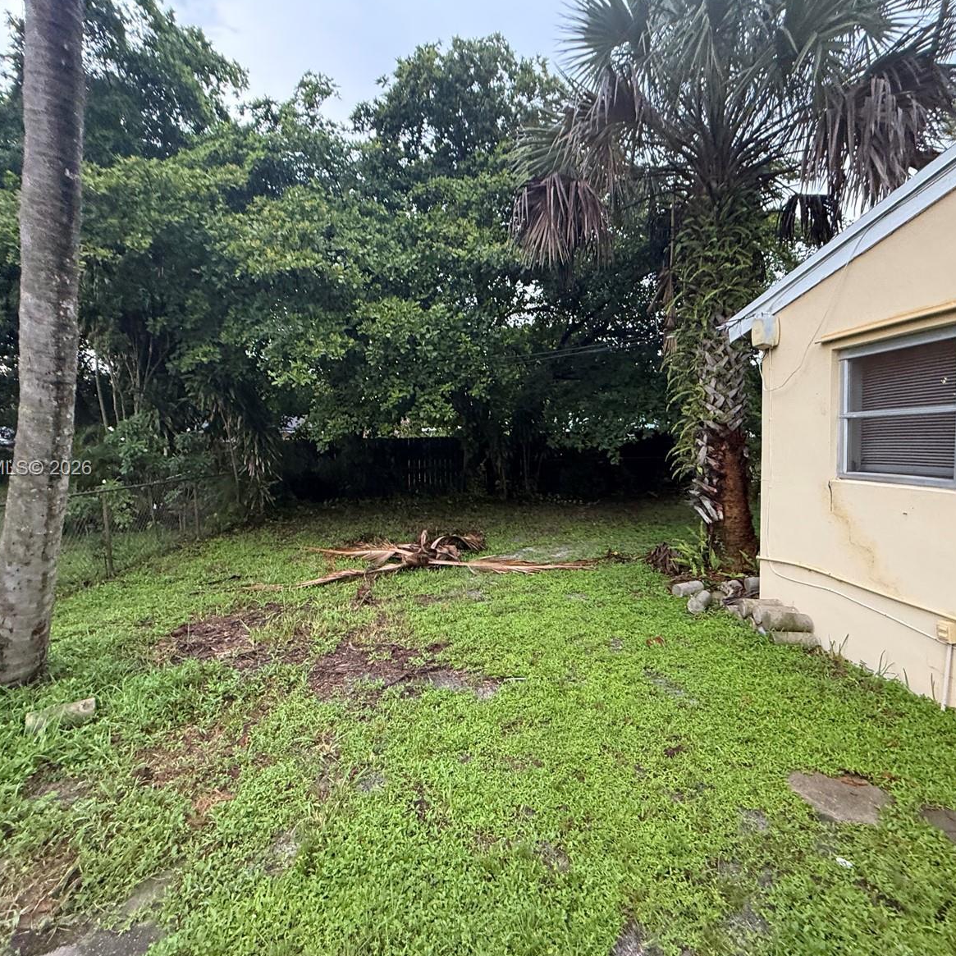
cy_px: 469
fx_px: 531
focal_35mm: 17
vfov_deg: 84.0
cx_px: 493
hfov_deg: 83.9
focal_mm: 2.22
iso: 320
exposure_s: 1/111
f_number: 2.2
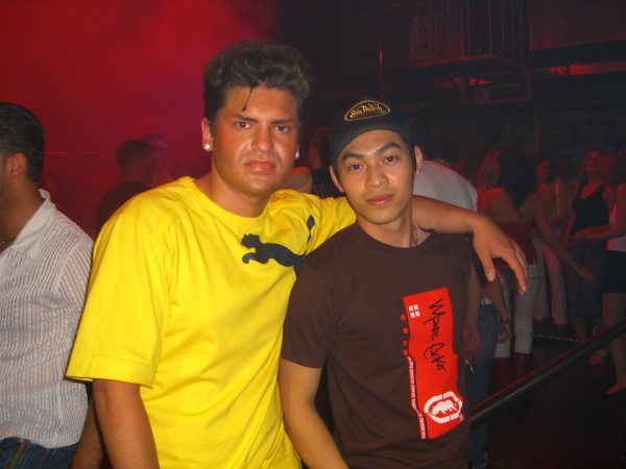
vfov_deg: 37.7
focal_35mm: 38
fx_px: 687
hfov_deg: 49.0
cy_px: 234
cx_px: 313
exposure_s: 1/60
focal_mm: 7.9
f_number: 2.8
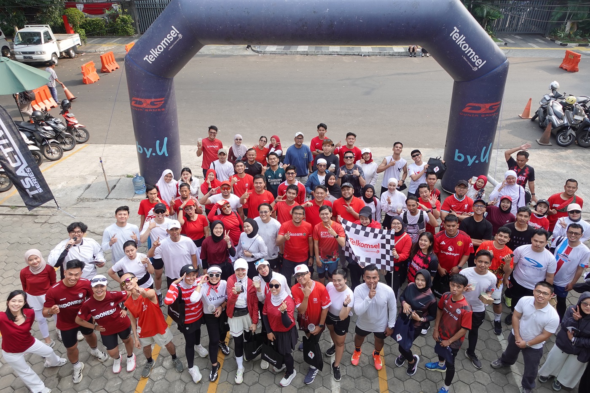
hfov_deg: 73.8
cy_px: 196
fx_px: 393
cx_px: 295
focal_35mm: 24
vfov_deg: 53.1
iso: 125
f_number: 2.8
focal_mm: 9.4
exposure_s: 1/400
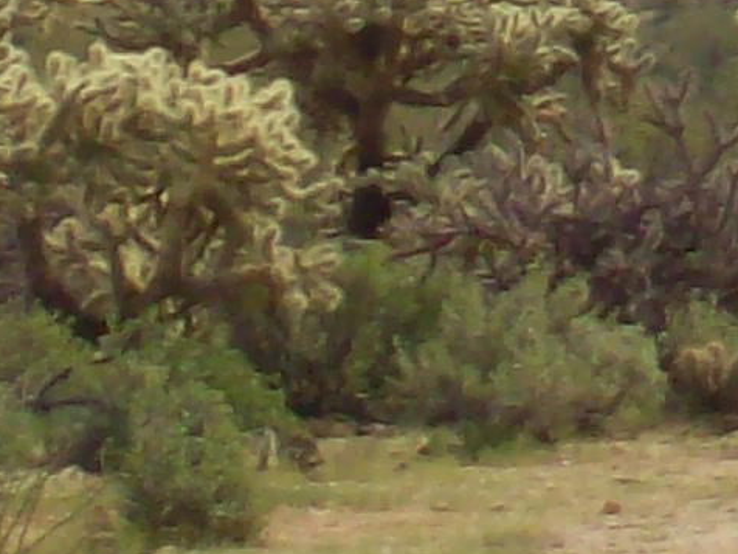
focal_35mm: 584
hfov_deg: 3.4
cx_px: 1592
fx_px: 12451
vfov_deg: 2.5
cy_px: -673
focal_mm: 18
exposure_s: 1/645
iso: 80
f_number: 4.8
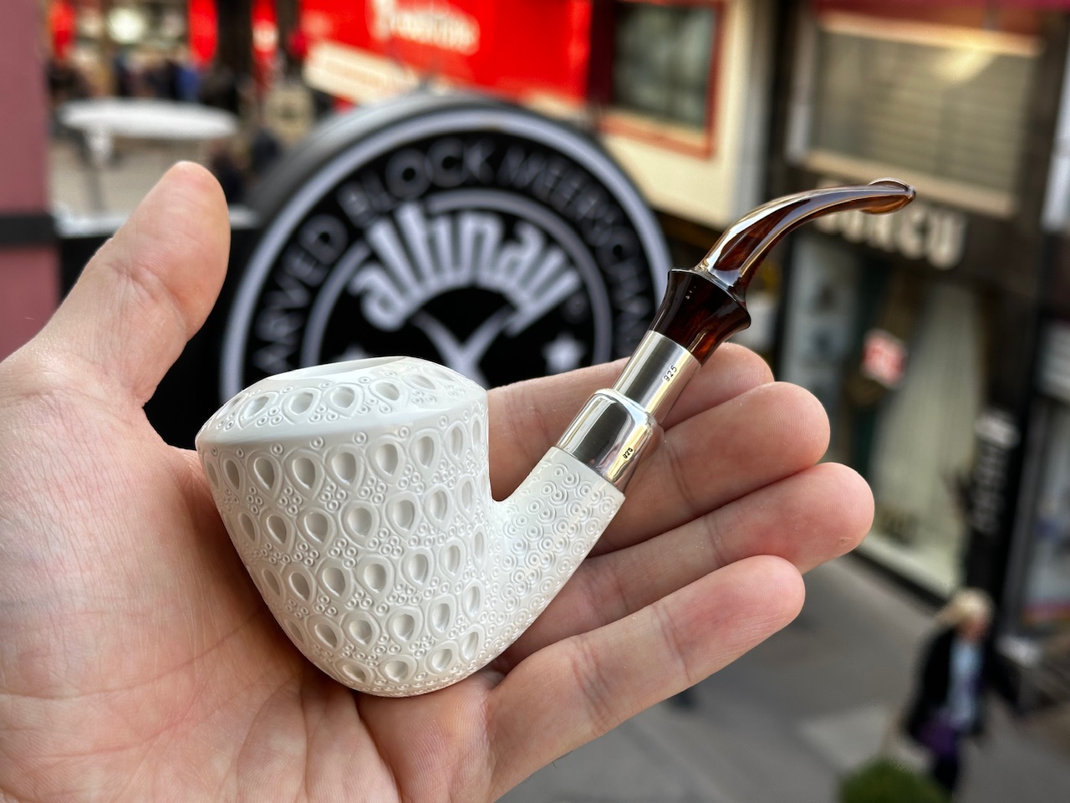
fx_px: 1484
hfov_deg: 39.7
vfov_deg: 30.3
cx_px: 535
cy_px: 402
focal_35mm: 48
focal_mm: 6.86
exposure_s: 1/342
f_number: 1.78
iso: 64
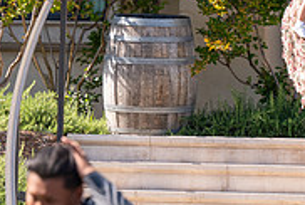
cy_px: -88
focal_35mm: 461
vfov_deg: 3.0
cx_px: 355
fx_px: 3912
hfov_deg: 4.5
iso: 200
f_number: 3.5
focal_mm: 145
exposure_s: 1/1000
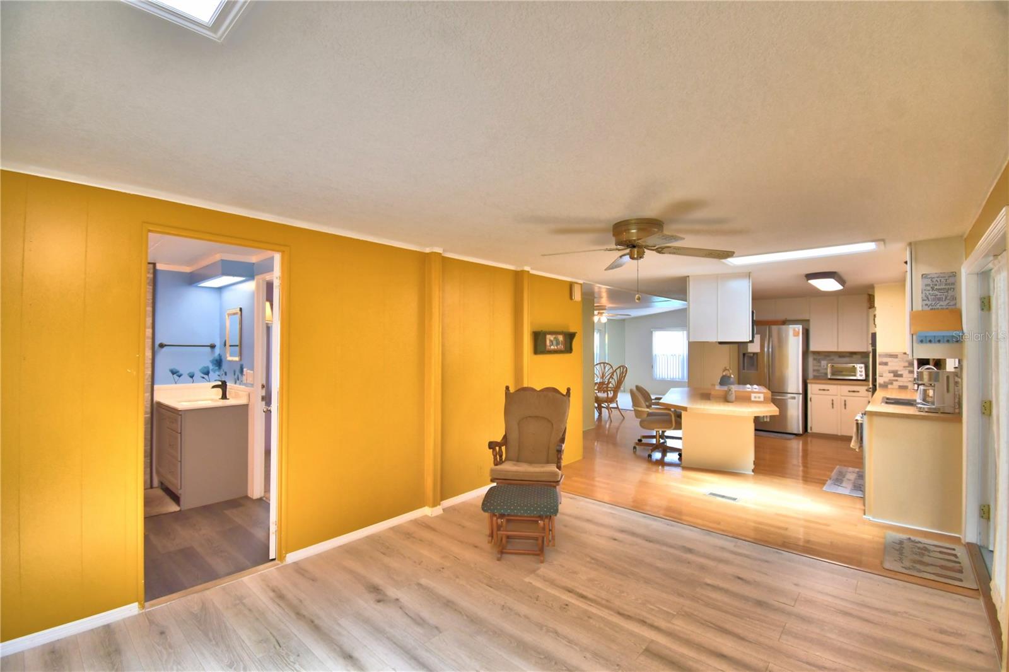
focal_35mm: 15
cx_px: 504
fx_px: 420
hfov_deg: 100.4
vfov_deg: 77.3
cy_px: 336
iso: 400
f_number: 4.5
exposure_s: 1/80
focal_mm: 10
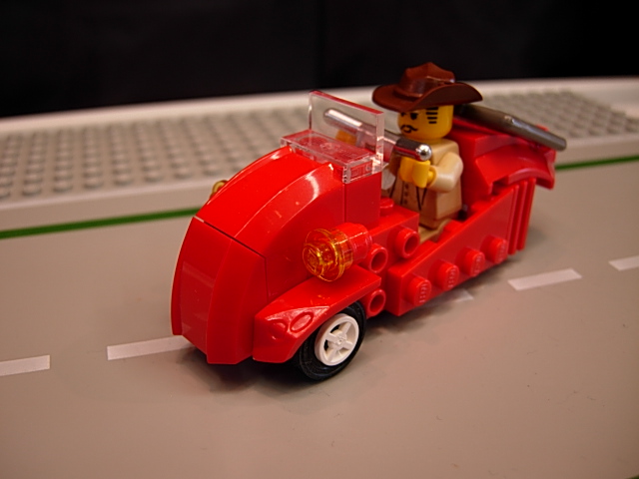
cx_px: 320
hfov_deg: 51.4
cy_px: 240
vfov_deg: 39.7
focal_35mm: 36
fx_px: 665
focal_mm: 7.5
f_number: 2.7
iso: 50
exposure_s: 1/13.4
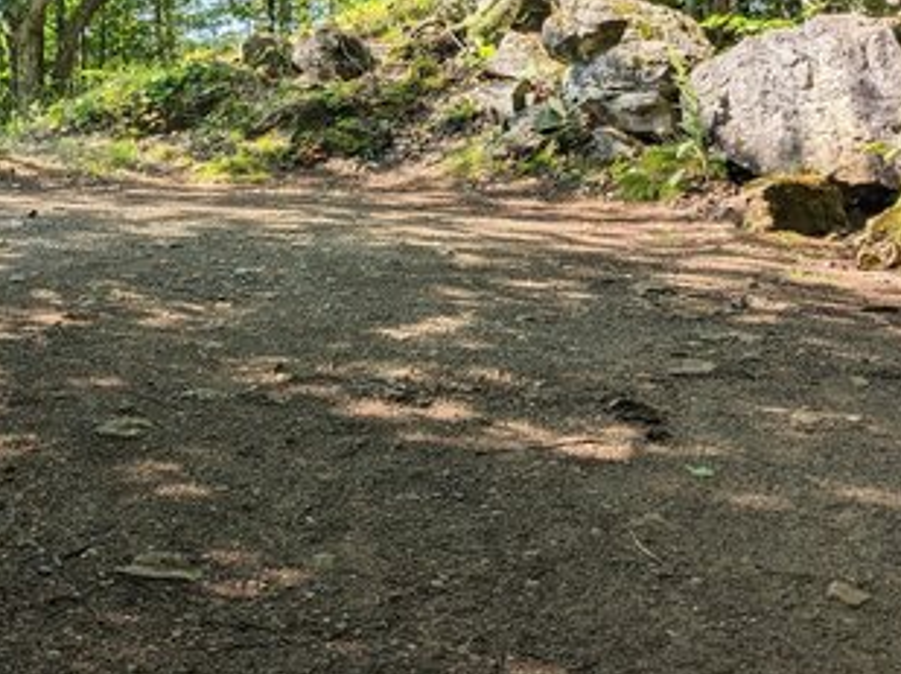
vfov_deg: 25.4
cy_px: 90
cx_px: 277
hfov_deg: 34.0
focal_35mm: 56
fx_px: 1456
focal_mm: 4.38
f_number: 1.73
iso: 55
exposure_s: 1/1669
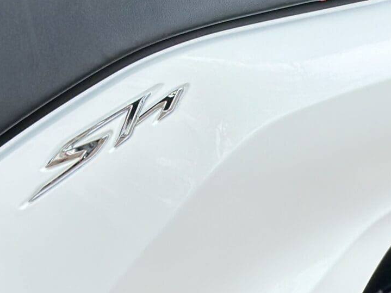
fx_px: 1931
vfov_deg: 8.7
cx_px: 475
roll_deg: -6.6
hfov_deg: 11.3
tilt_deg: -19.7
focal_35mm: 171
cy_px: 180
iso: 80
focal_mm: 6.86
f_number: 1.78
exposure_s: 1/850
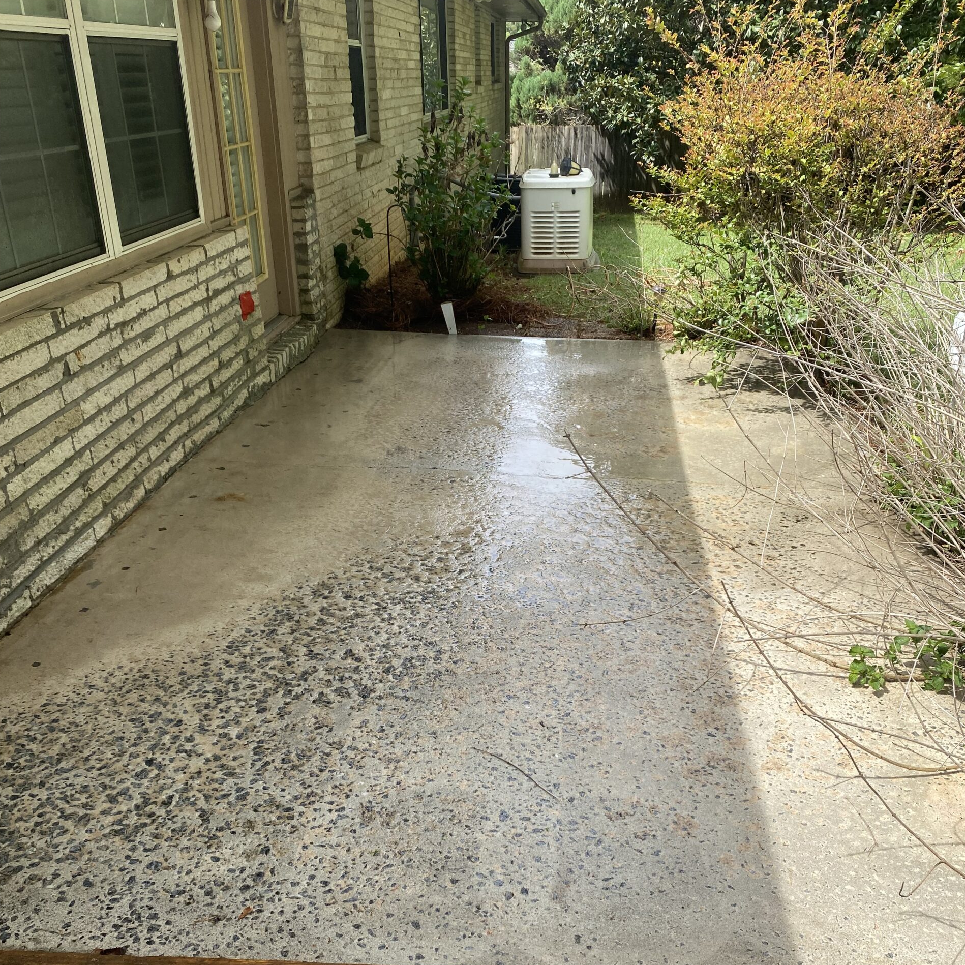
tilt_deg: -28.0
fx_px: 978
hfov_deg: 52.5
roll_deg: +1.5
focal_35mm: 31
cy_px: 611
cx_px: 480
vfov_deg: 51.9
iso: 32
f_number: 1.8
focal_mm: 4.25
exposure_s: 1/1025
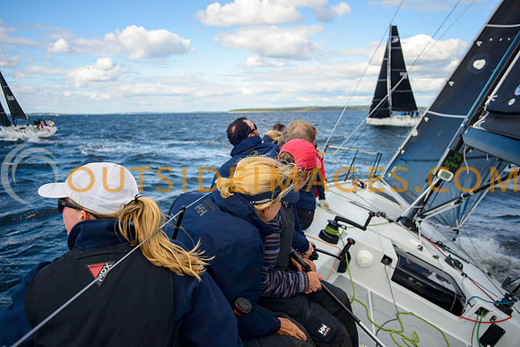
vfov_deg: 42.3
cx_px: 260
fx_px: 448
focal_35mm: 31
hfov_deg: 60.3
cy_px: 174
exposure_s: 1/1250
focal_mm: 31
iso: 400
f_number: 5.6
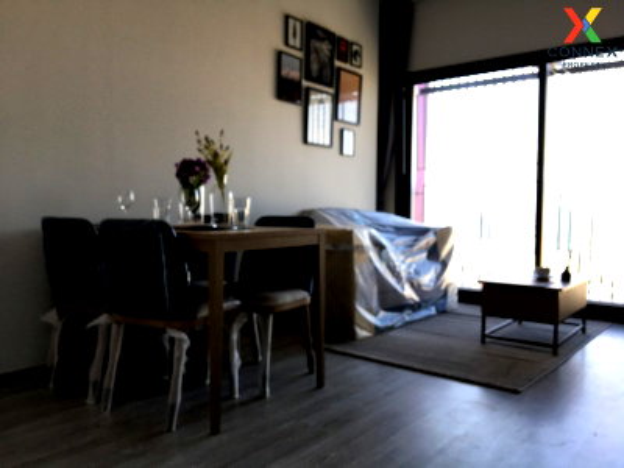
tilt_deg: -2.8
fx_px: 523
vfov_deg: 48.2
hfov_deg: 61.7
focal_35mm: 29
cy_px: 234
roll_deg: +0.2
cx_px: 312
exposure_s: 1/100
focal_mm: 4.15
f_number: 2.2
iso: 25
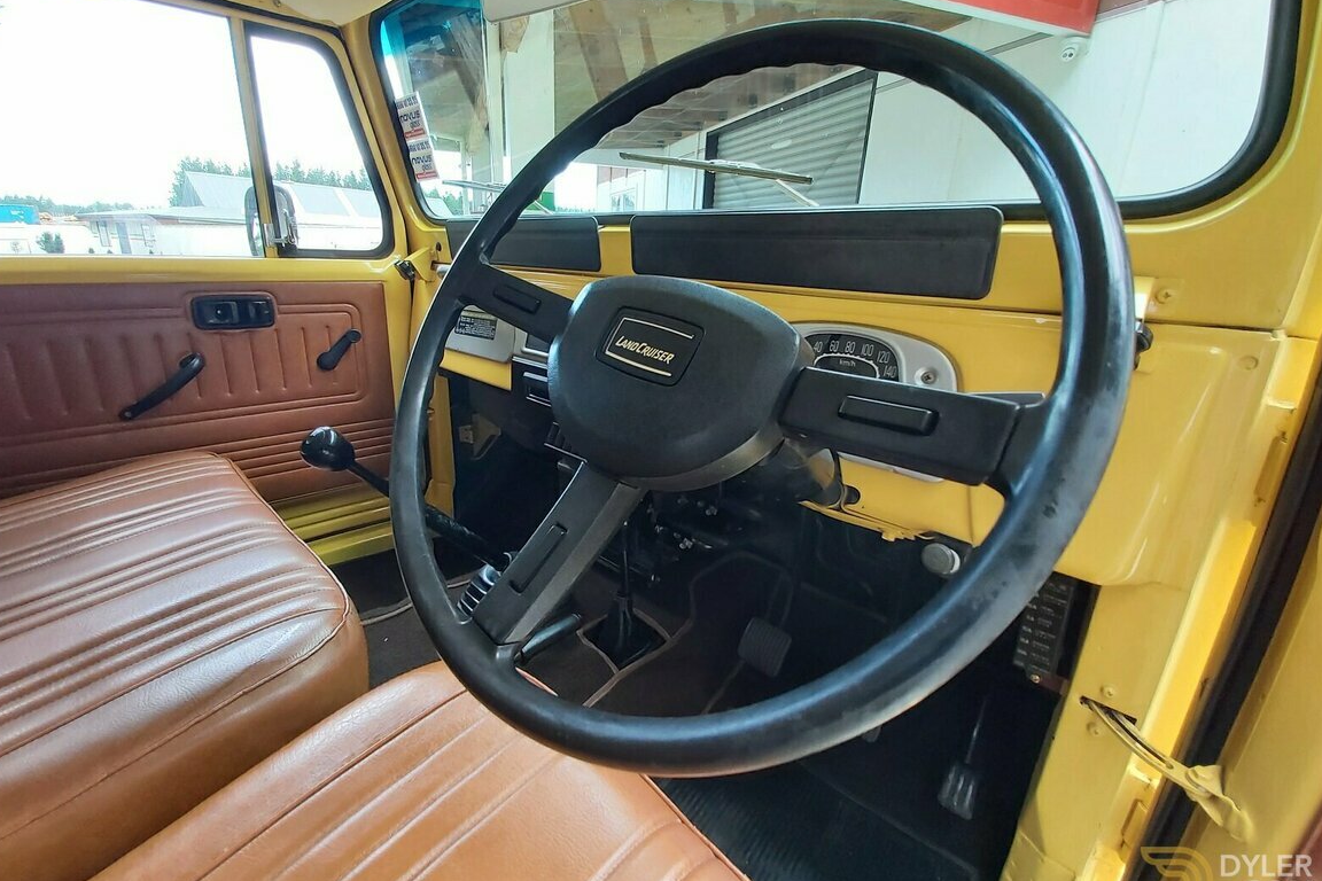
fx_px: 477
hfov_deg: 108.3
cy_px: 410
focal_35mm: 13
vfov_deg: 85.3
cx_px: 636
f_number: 2.2
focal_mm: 1.42
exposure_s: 1/50
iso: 100
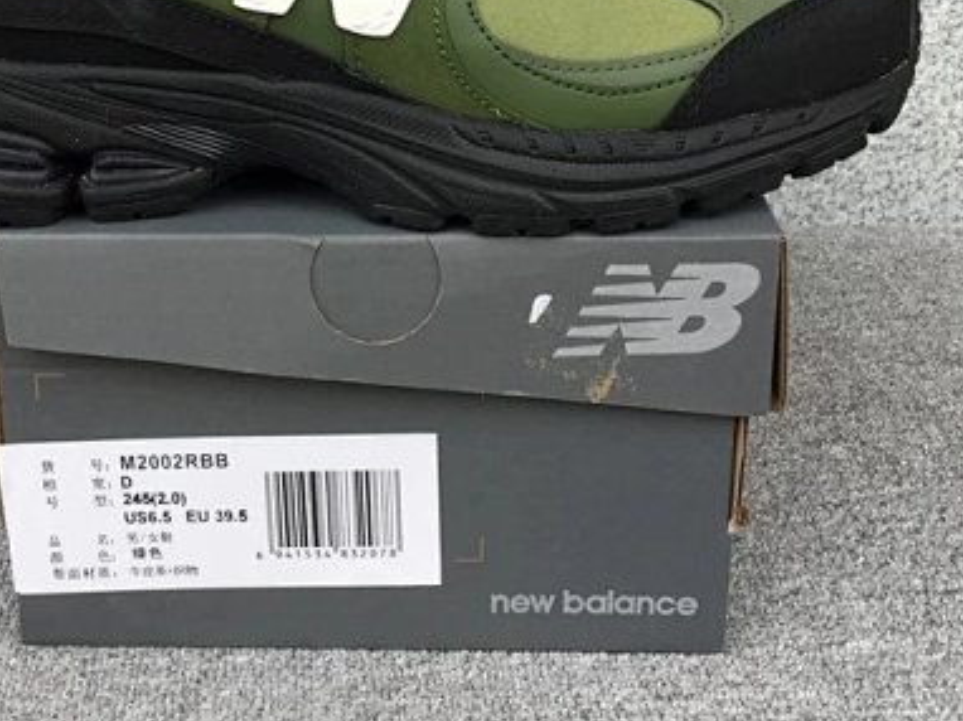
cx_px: 388
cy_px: 129
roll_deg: -0.1
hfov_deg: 36.7
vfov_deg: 27.4
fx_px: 1446
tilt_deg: -16.9
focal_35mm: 52
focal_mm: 3.3
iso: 32
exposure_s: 1/100
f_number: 2.4
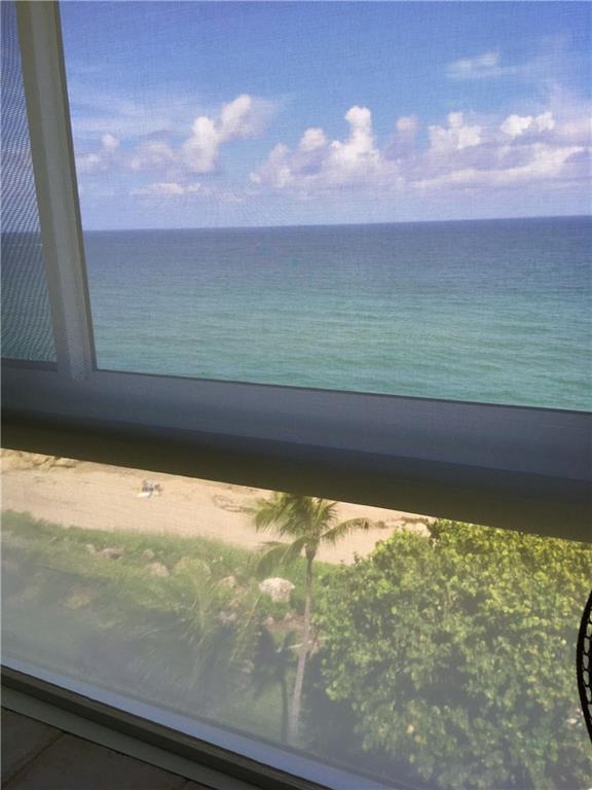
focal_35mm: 29
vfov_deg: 61.7
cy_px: 395
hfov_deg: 48.2
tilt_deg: -15.7
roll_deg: +1.8
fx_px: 661
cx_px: 296
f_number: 2.2
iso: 40
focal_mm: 4.15
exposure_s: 1/120
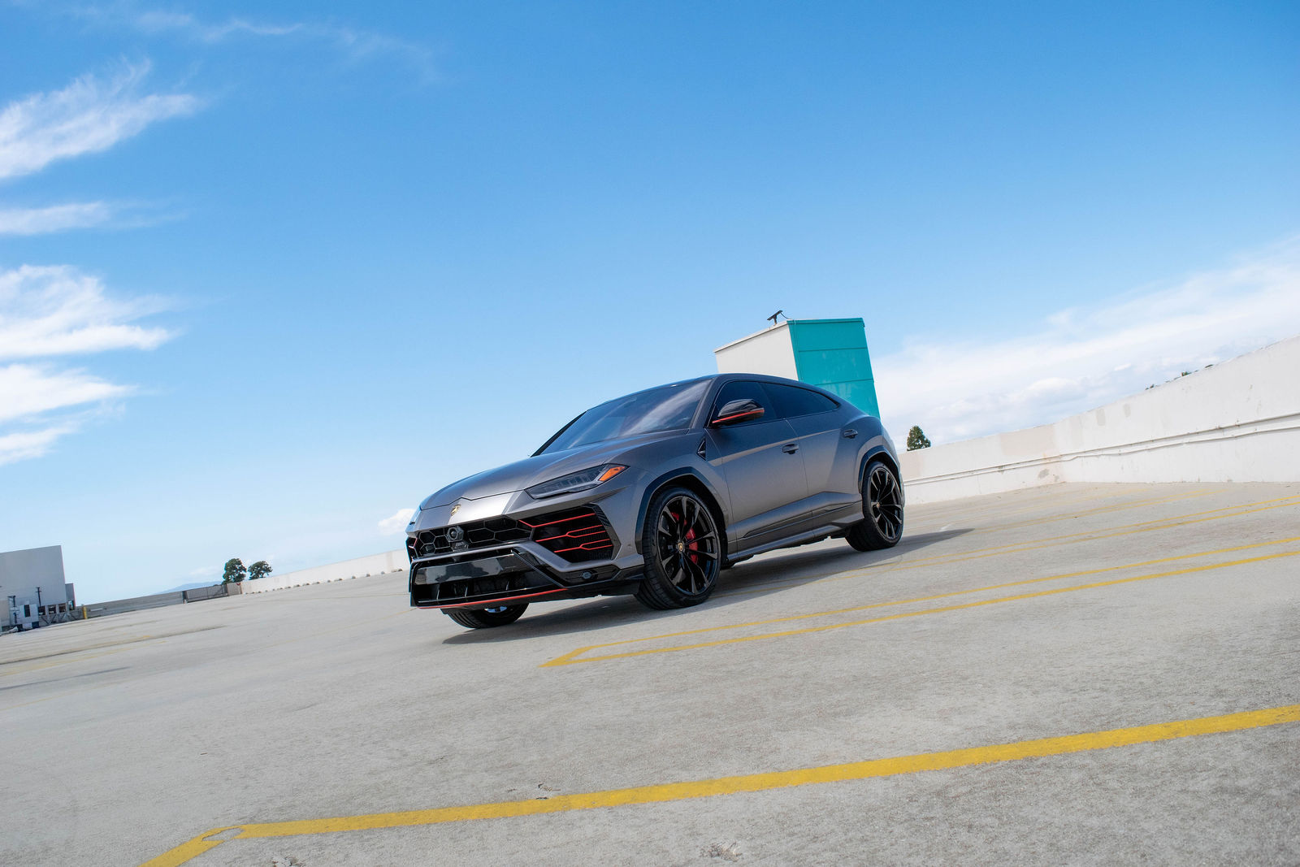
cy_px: 434
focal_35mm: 27
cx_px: 650
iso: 400
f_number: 8
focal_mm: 18
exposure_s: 1/2000
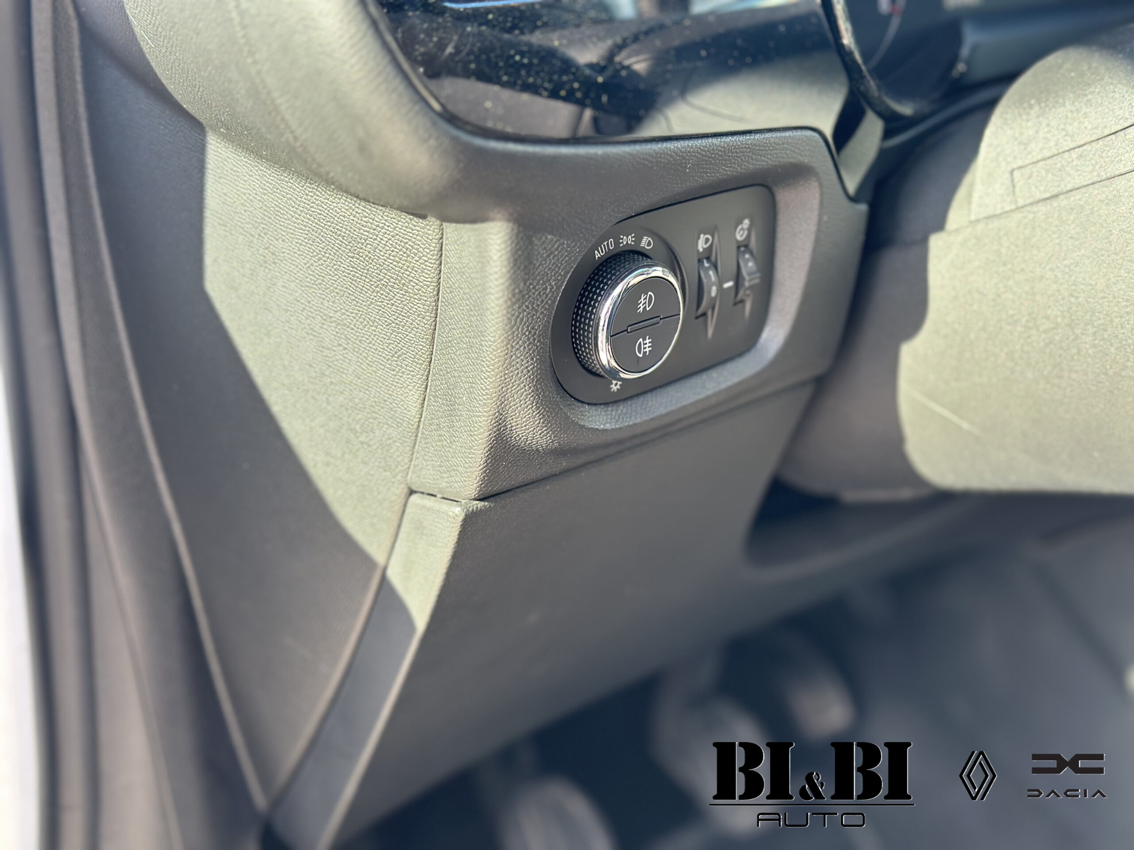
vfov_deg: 30.3
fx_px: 1572
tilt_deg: -25.1
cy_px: 425
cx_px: 567
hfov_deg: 39.7
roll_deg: -1.6
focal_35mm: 48
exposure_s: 1/154
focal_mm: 6.86
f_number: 1.78
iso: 125
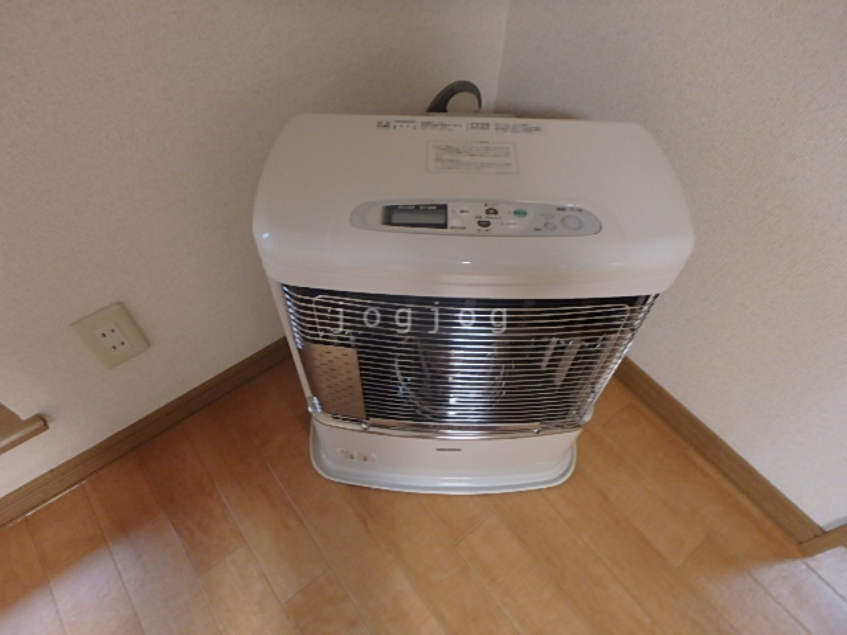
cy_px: 318
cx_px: 424
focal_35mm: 21
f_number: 3.5
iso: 500
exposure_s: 1/30
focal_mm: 3.7
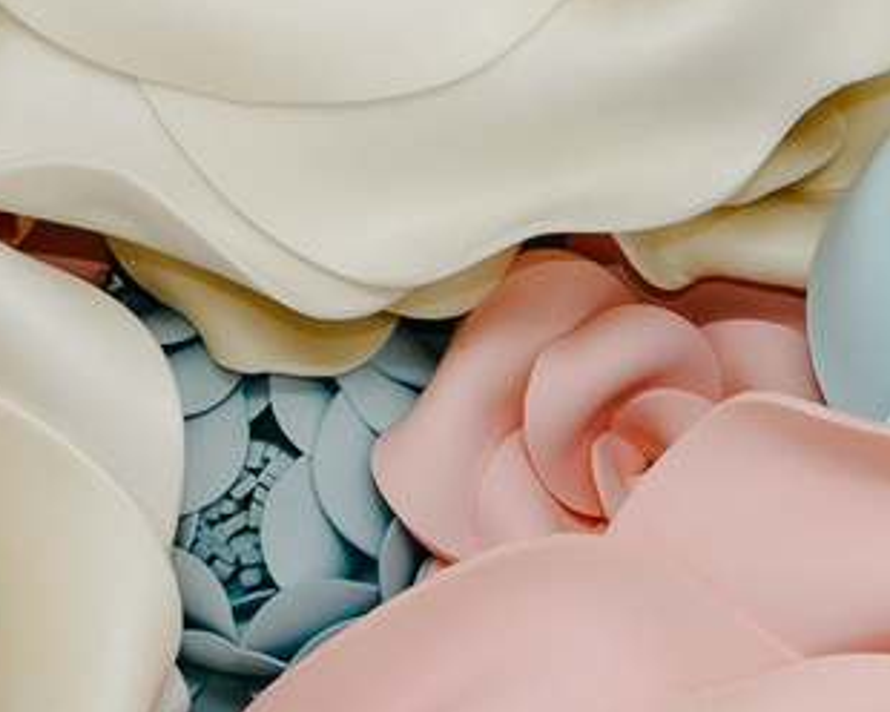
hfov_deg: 8.4
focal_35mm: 225
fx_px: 5927
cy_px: 1471
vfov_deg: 6.6
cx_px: 1309
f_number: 4.5
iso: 100
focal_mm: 29
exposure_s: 1/160
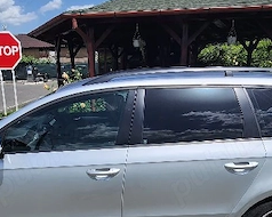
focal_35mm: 32
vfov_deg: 44.9
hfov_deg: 55.3
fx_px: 257
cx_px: 111
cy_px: 150
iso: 40
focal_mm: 1.74
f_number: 2.2
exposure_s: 1/2500
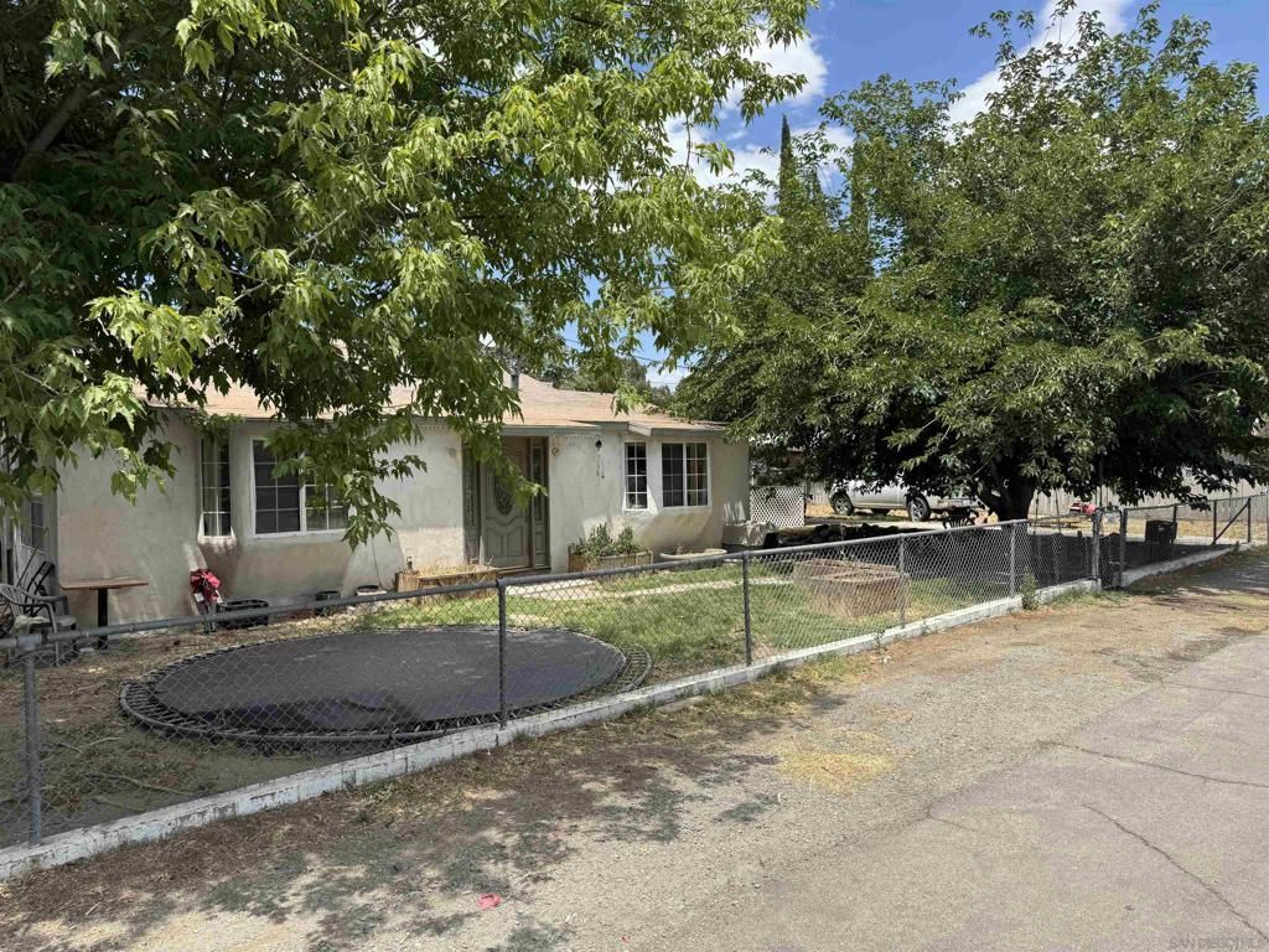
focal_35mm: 24
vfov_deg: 56.8
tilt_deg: -0.3
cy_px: 476
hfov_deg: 71.6
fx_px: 880
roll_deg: -0.8
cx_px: 634
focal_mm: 6.76
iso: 80
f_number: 1.78
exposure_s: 1/3413
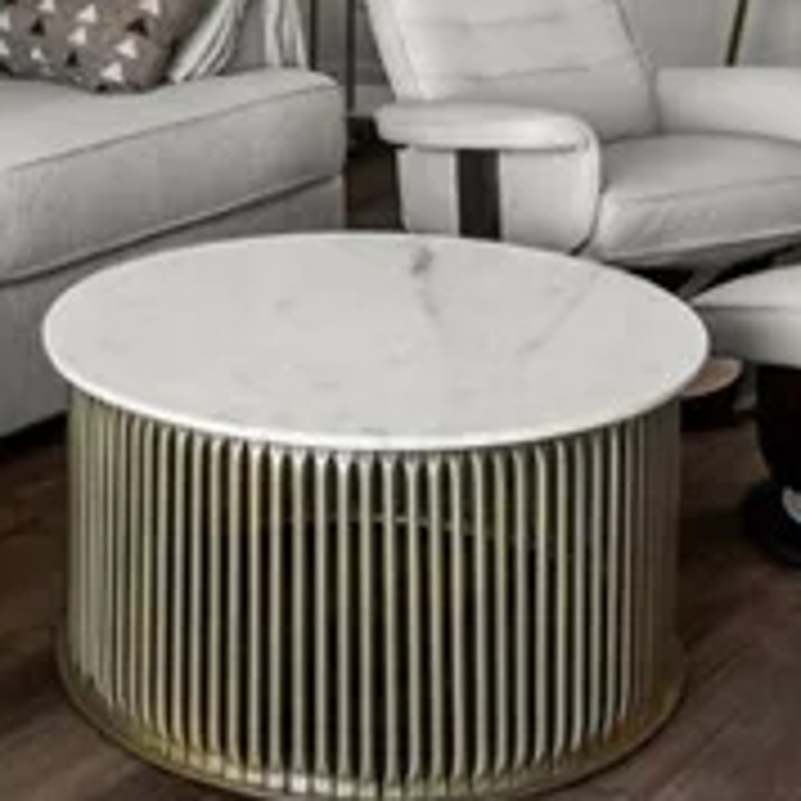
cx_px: 176
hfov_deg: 20.7
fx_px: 2173
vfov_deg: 18.8
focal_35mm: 83
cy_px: -340
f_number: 8
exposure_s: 1/5
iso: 400
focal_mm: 17
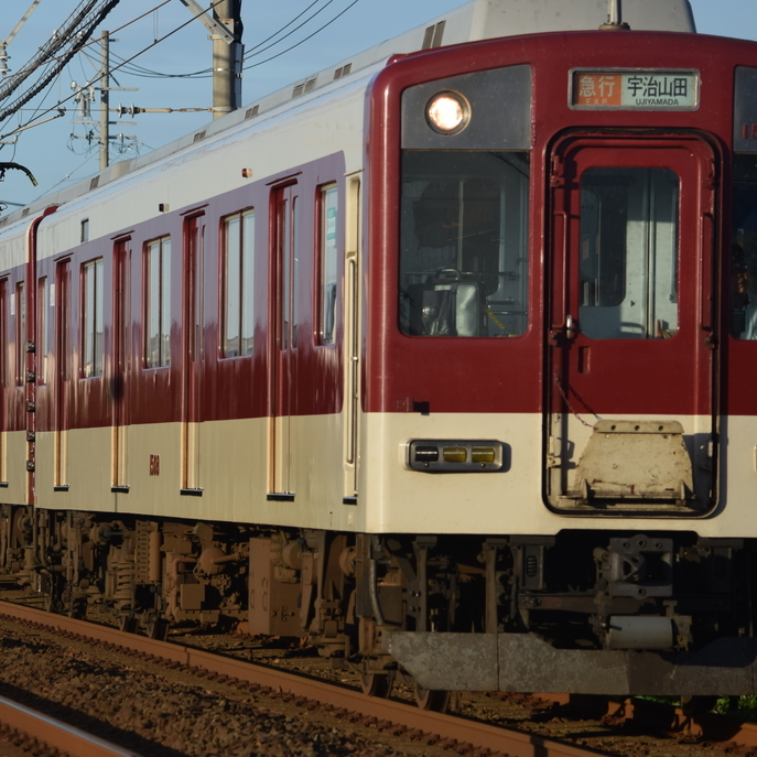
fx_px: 6062
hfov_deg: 7.1
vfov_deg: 7.1
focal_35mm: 245
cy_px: 331
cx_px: 271
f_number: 5.6
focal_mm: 110
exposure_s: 1/1250
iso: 200
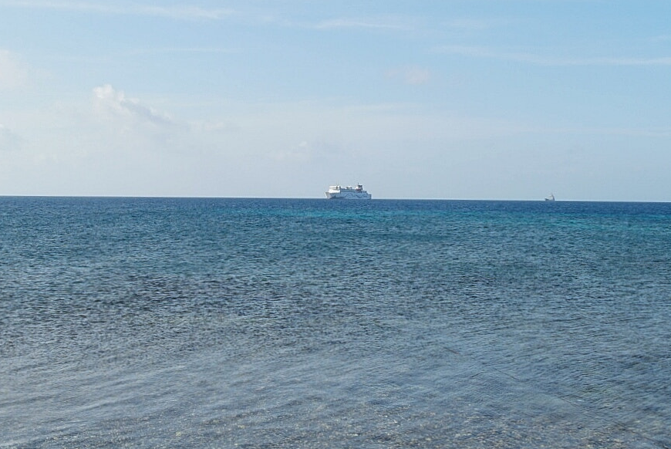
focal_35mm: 58
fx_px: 1081
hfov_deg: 34.0
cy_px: 288
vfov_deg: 23.4
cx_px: 471
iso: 100
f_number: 9
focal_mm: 21
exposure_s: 1/200
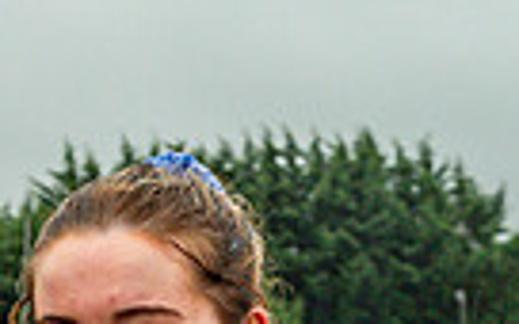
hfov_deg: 9.6
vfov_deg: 5.9
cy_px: 686
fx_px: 3083
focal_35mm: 218
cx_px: 57
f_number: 4
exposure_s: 1/100
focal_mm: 50
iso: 1250
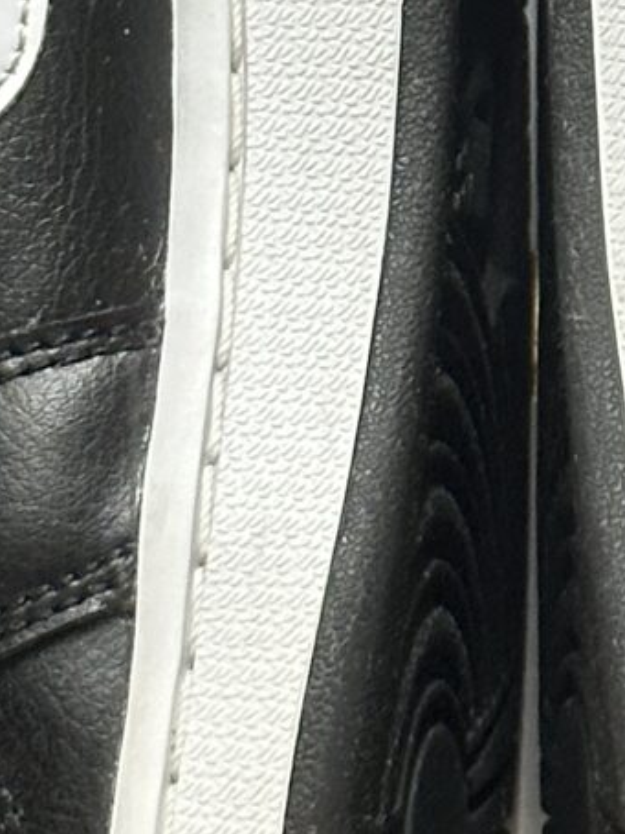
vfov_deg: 7.3
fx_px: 6503
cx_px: 581
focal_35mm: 270
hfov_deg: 5.5
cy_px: 249
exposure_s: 1/40
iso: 320
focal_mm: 6.86
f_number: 1.78
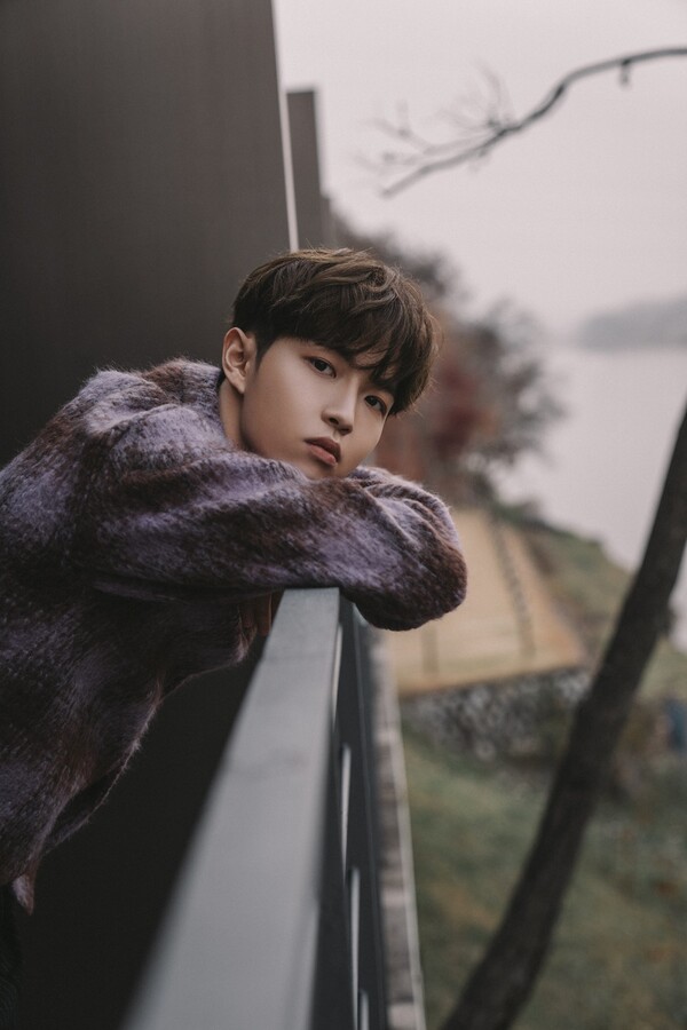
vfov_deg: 35.1
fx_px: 1631
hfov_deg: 23.8
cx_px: 344
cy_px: 515
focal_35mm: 57
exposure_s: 1/250
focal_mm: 57
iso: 100
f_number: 2.8
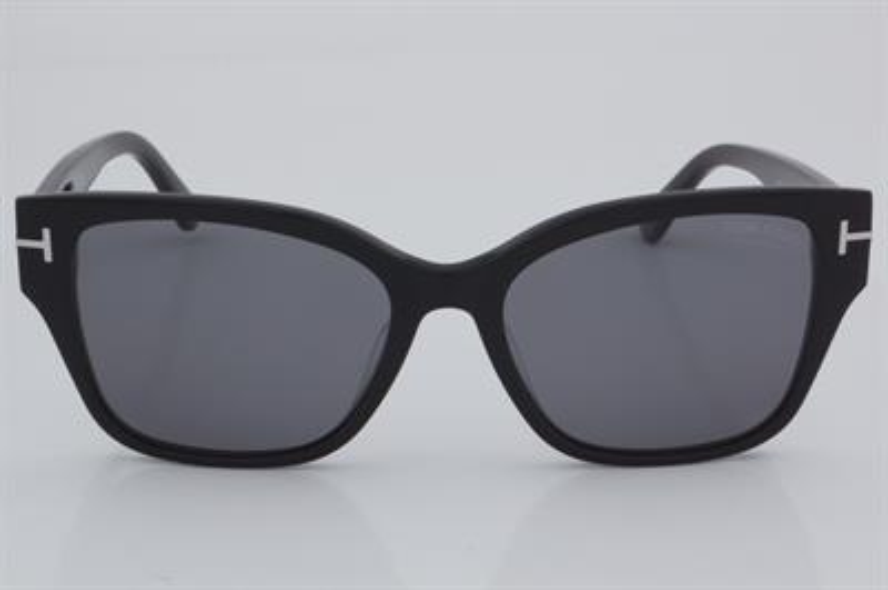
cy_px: 295
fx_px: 2033
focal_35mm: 82
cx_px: 444
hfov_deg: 24.6
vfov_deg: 16.5
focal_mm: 55
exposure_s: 1/4
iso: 100
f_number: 32
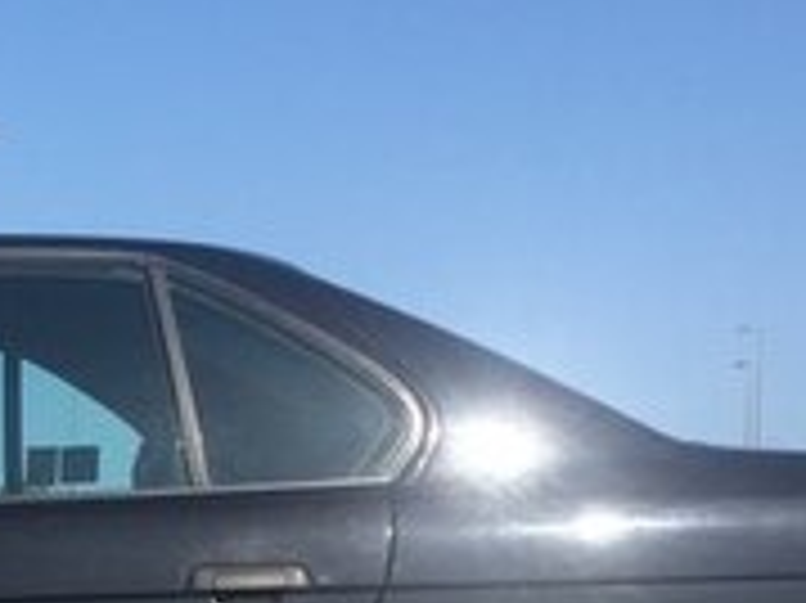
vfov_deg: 13.3
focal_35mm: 107
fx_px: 2490
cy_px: 790
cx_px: -365
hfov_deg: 16.8
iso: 32
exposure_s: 1/1980
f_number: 2.2
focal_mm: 4.15
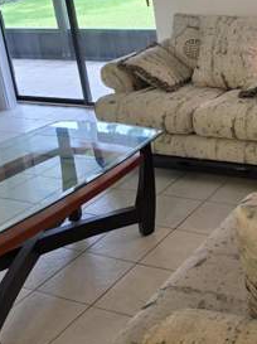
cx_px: 267
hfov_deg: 25.4
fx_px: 536
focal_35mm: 54
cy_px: 107
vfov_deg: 35.1
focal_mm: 6.5
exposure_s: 1/120
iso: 50
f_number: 1.4
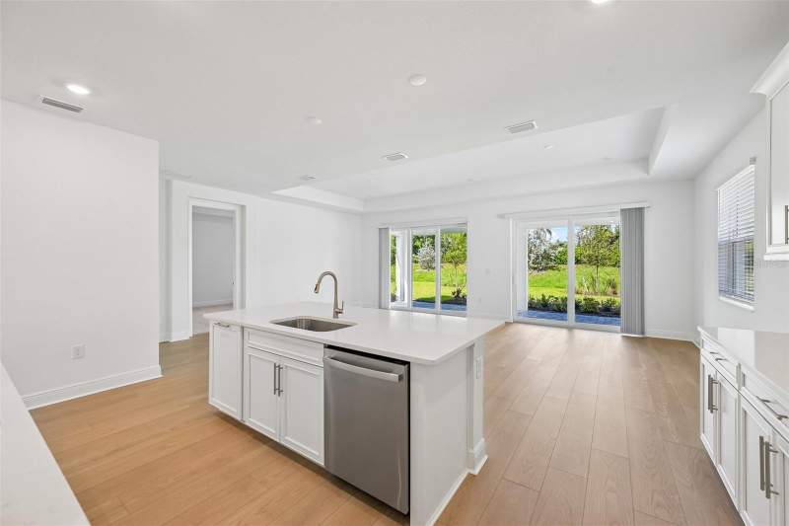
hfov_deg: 104.3
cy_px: 263
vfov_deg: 81.2
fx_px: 307
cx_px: 394
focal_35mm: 14
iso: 400
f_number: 8
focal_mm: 14
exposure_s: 1/125
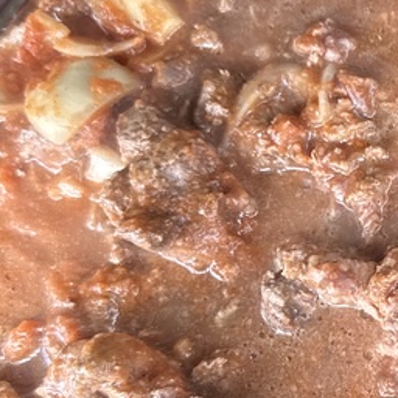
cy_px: 280
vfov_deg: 20.3
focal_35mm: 85
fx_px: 1106
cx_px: 477
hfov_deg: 19.2
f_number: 1.78
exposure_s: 1/121
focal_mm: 6.76
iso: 125
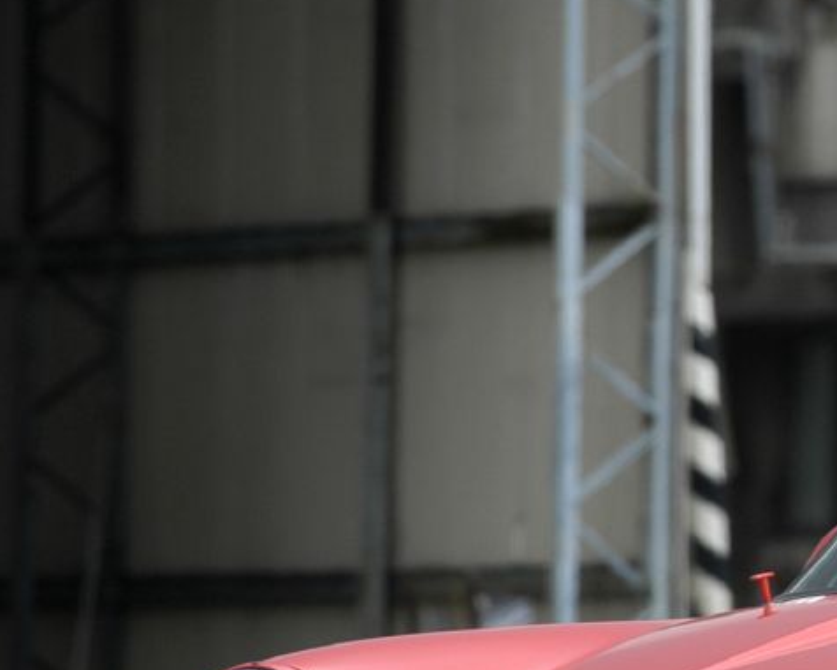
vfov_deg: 1.6
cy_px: 444
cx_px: 1315
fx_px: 23414
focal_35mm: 945
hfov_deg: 2.0
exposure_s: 1/500
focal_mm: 200
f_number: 5
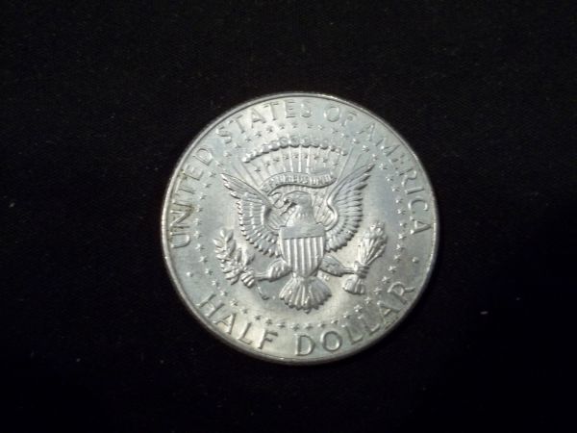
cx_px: 288
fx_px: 600
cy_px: 216
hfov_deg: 51.4
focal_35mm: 36
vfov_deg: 39.7
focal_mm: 6.5
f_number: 3.1
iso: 160
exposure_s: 1/20
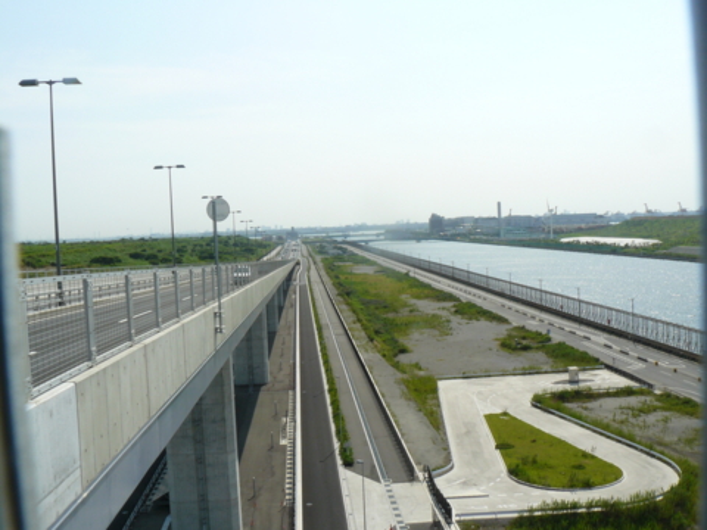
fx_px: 735
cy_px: 265
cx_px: 354
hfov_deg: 51.4
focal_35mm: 36
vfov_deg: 39.7
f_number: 7.1
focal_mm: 6
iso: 100
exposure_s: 1/400
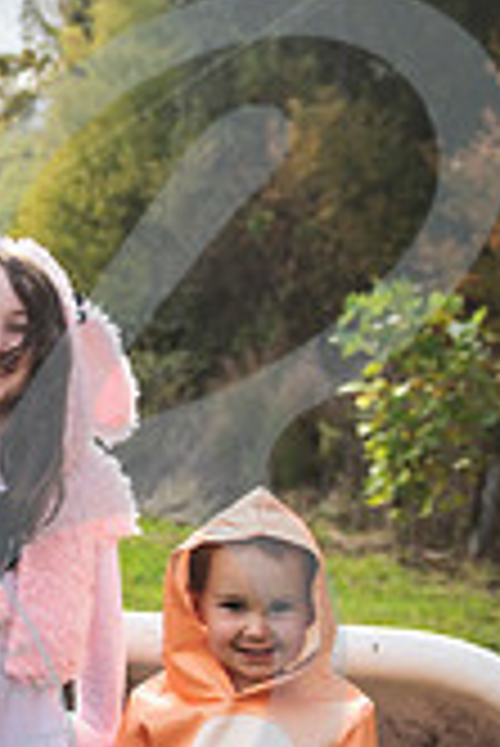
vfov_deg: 27.5
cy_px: 486
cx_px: -131
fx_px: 1518
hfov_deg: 17.6
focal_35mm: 73
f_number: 2.8
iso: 320
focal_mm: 27
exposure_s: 1/1600
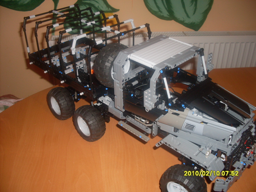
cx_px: 128
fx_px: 281
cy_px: 96
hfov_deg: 49.0
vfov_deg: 37.7
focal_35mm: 38
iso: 100
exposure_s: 1/45
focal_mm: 6.3
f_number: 2.8
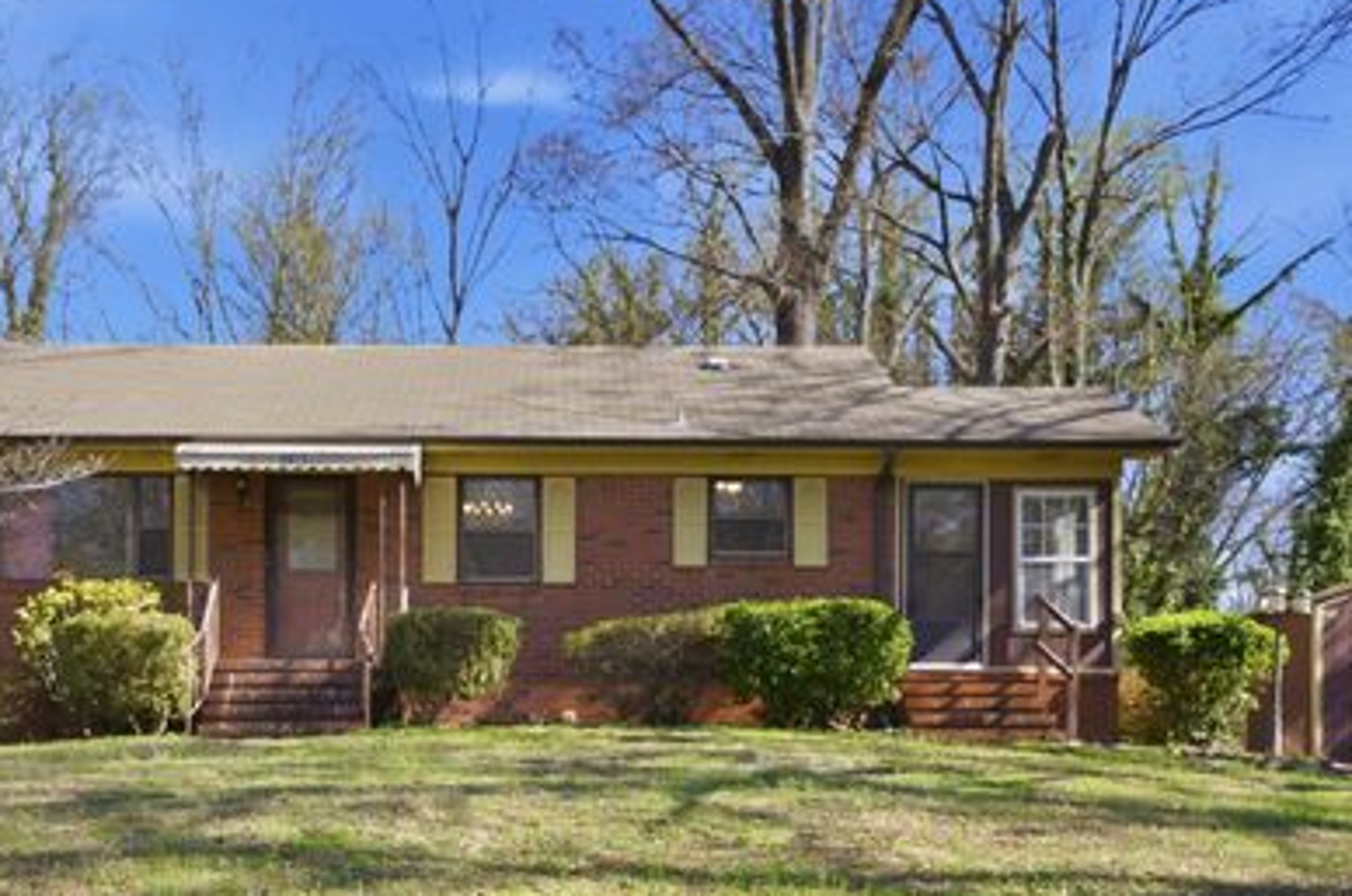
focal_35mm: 49
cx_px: 495
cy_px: 526
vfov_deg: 27.4
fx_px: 1836
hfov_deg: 40.1
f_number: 6.3
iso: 100
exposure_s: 1/100
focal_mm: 38
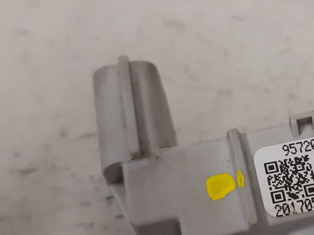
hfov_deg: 30.9
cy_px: 127
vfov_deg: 24.8
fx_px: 535
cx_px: 294
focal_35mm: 59
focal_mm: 3.93
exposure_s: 1/50
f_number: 1.7
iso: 200
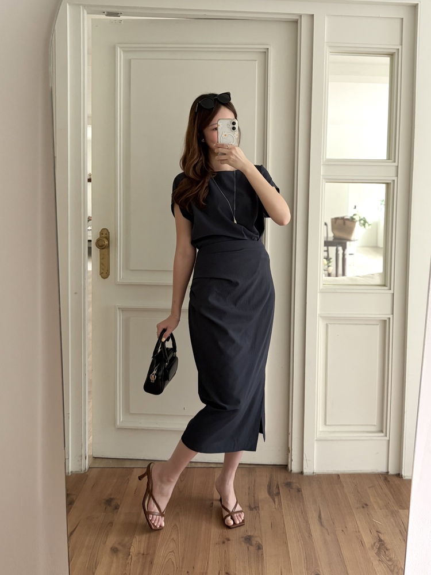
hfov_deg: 53.1
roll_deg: -2.6
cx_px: 216
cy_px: 288
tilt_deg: -17.4
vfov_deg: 67.3
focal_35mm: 26
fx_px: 432
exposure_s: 1/60
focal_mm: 5.96
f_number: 1.6
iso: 160
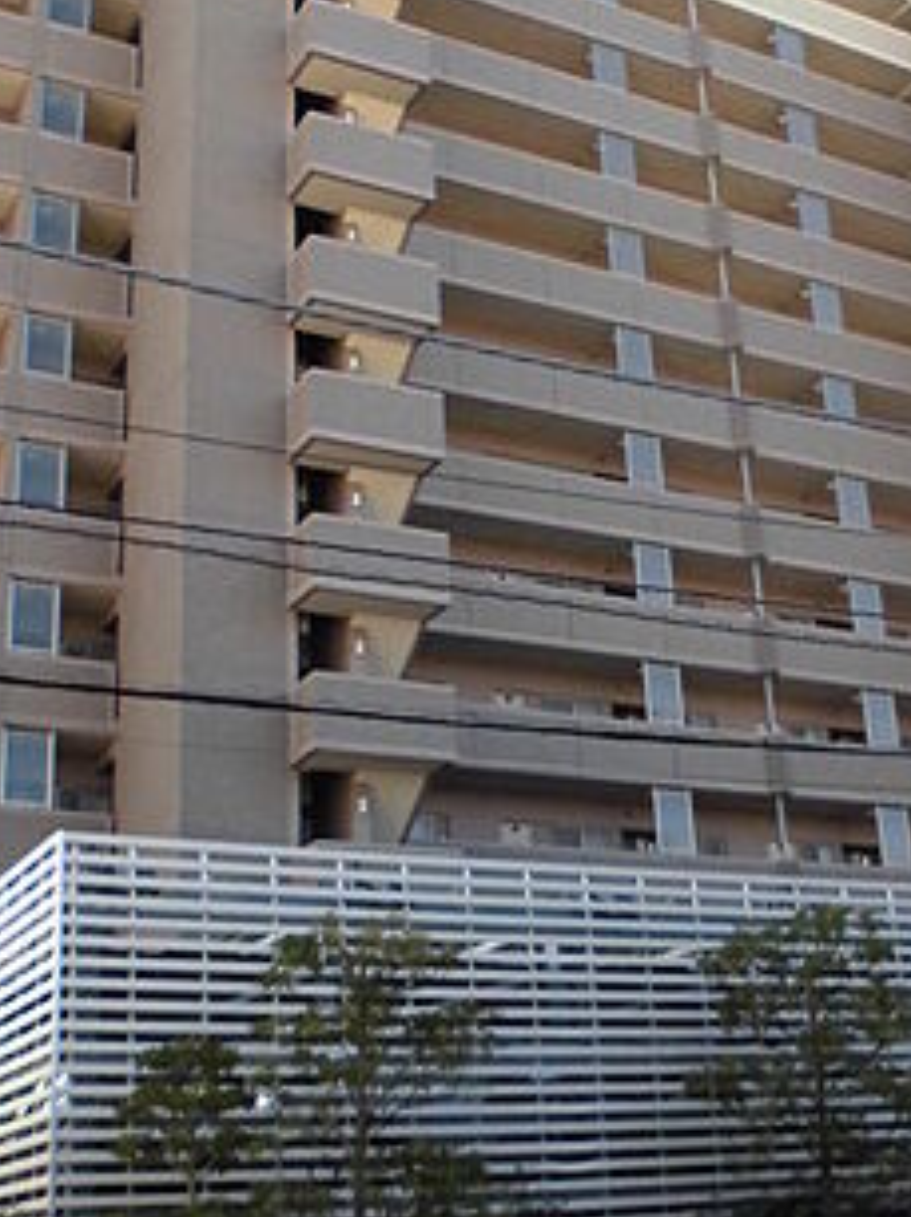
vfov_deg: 37.5
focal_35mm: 51
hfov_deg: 28.4
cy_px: 573
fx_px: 1792
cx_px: 577
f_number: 3.5
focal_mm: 4.6
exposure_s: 1/160
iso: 100
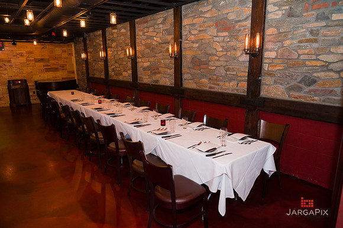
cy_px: 114
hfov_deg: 73.1
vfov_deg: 52.5
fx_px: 231
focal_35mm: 24
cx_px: 172
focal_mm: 24
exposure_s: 1/200
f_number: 3.2
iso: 1600
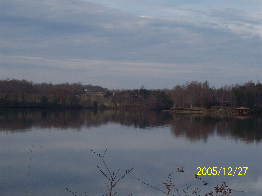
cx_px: 131
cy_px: 98
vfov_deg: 12.7
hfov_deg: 16.8
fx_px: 886
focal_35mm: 117
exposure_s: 1/350
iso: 100
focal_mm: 24
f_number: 6.7
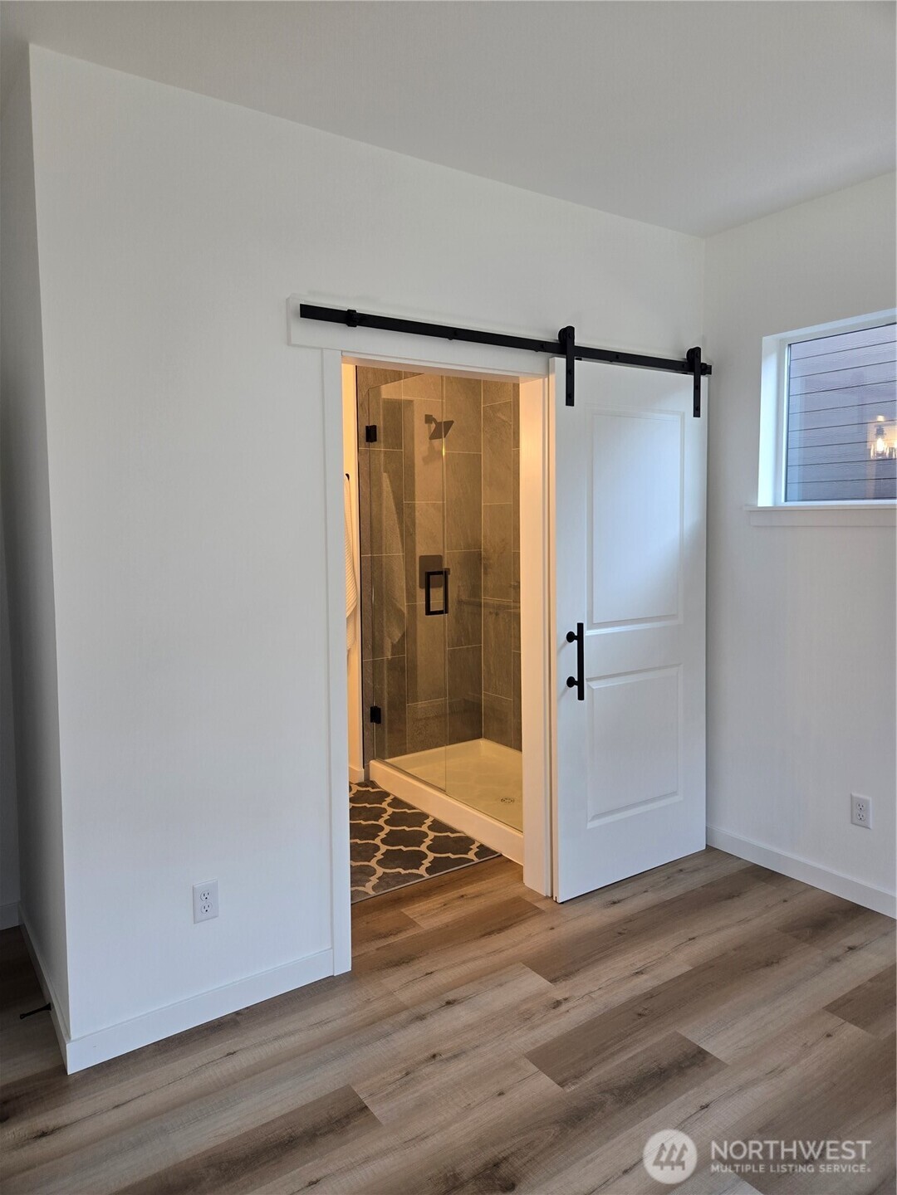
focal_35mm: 23
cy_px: 598
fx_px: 795
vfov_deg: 73.9
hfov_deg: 58.9
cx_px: 448
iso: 64
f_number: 1.8
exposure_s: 1/120
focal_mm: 5.4
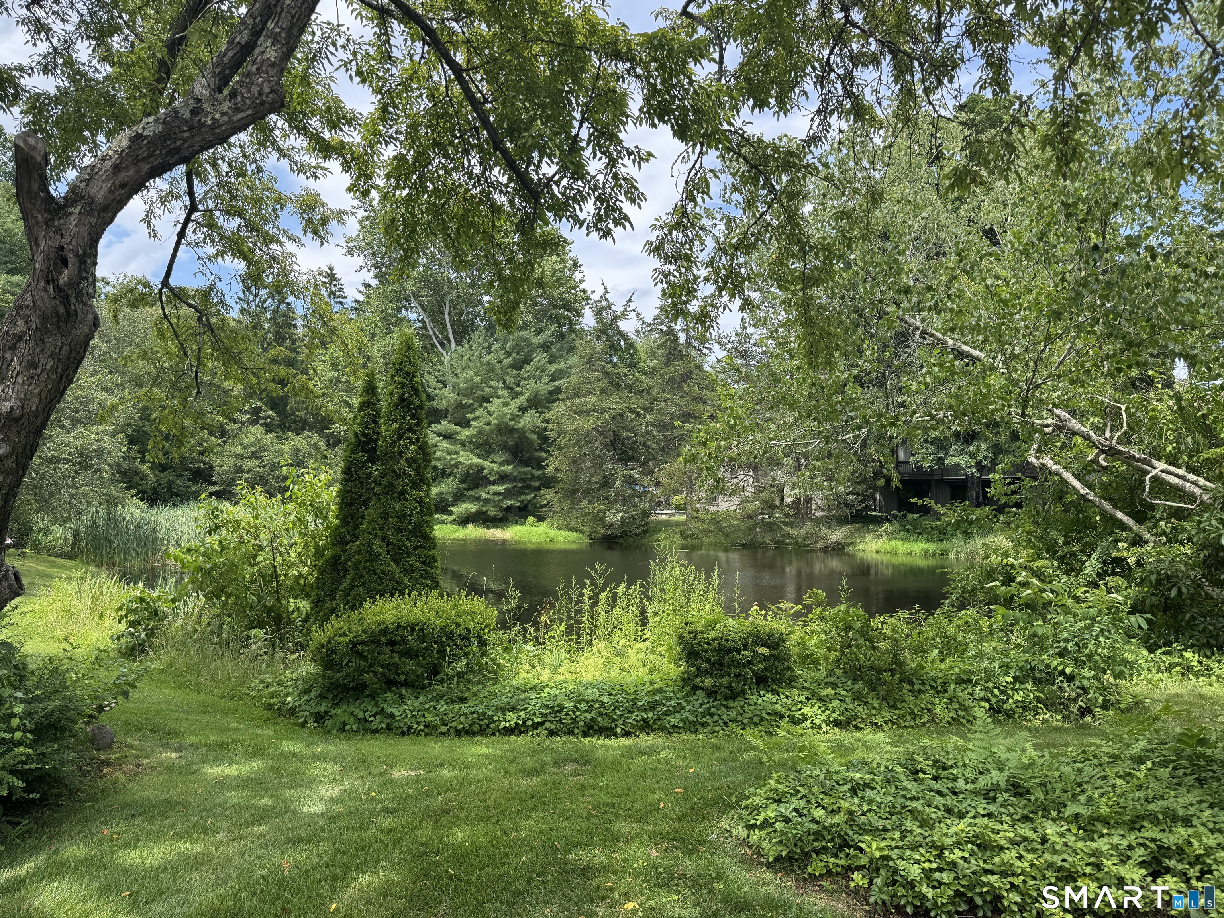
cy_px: 459
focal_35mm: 24
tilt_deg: +2.4
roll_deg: -0.3
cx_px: 612
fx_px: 849
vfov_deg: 56.8
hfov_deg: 71.6
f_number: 1.78
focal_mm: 6.76
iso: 80
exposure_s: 1/1010
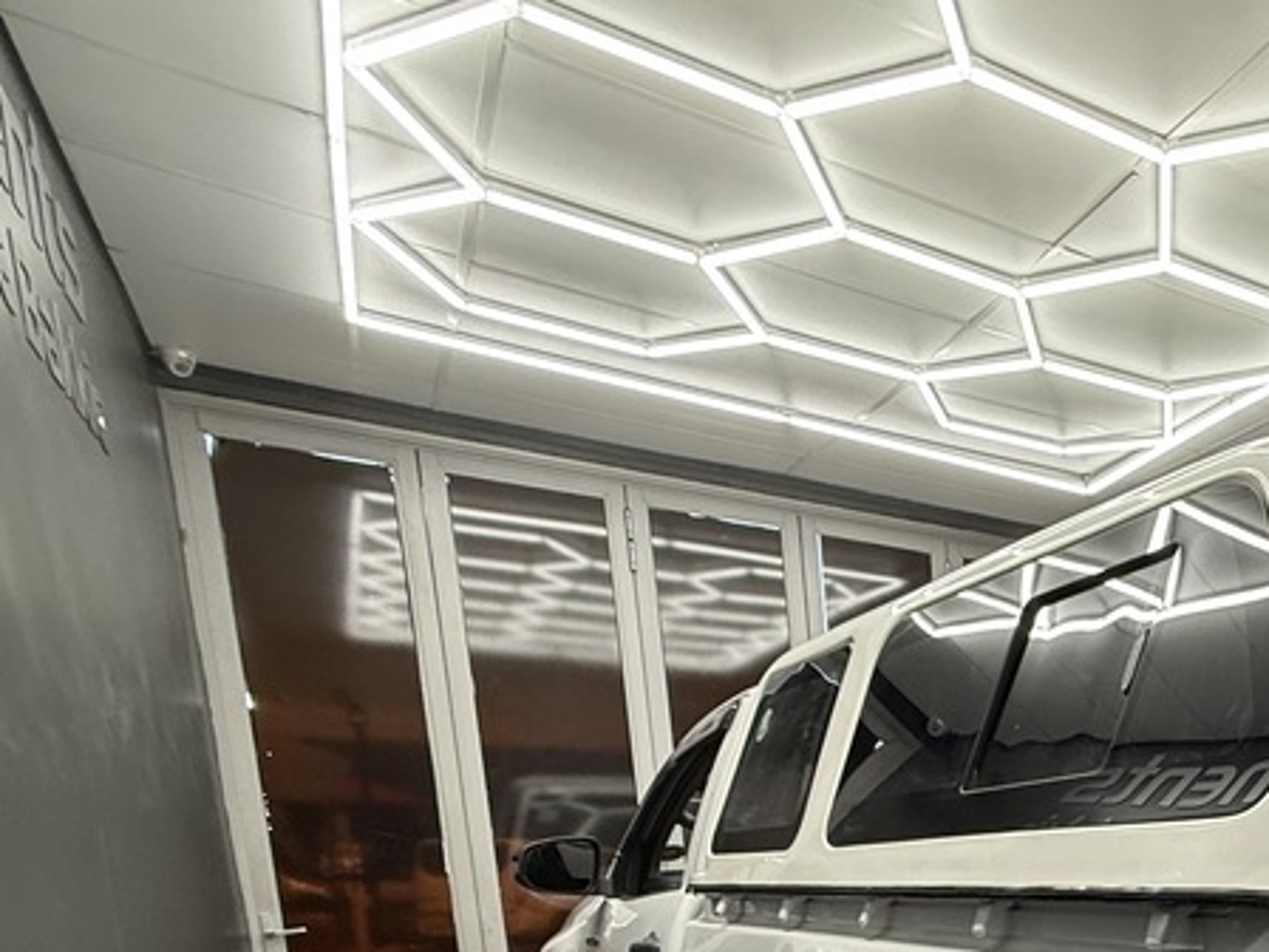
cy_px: 1043
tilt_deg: -8.7
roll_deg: -0.1
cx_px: 1430
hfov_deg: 42.8
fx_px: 1173
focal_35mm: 32
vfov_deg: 37.2
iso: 250
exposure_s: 1/100
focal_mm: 2.22
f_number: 2.2
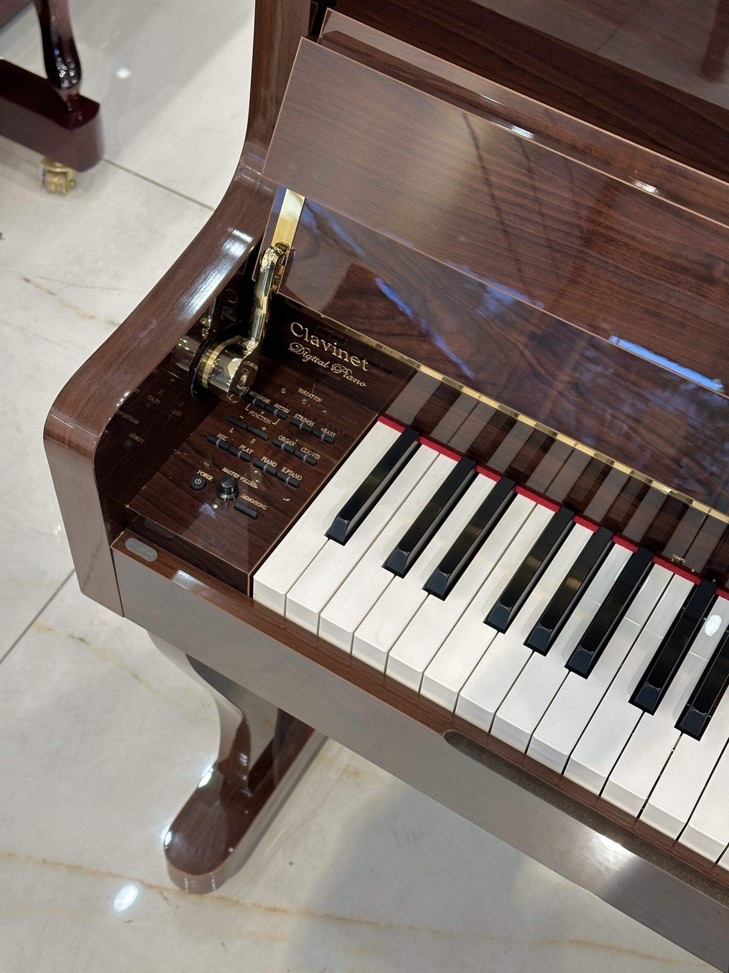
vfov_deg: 39.7
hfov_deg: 30.3
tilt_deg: -55.9
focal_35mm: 48
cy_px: 486
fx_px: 1348
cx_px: 364
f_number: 1.78
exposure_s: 1/100
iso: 100
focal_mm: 6.86
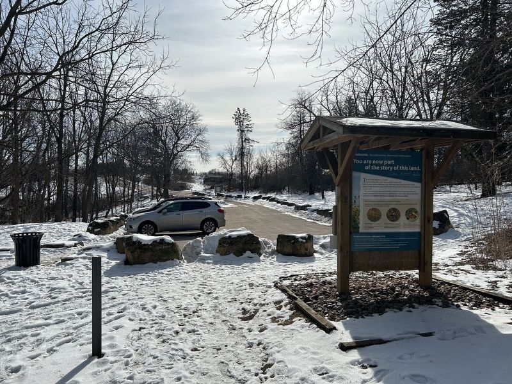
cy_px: 192
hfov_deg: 67.3
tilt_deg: -0.9
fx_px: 385
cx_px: 256
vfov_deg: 53.1
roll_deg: -0.7
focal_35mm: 26
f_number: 1.5
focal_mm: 5.7
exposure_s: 1/4630
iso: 50
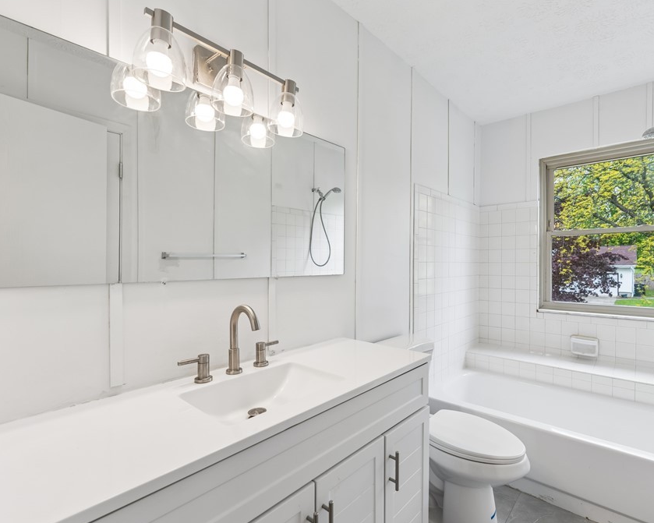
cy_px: 264
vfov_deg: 77.0
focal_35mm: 17
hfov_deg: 89.4
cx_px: 359
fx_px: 329
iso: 200
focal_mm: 14
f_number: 5.6
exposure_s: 1/100
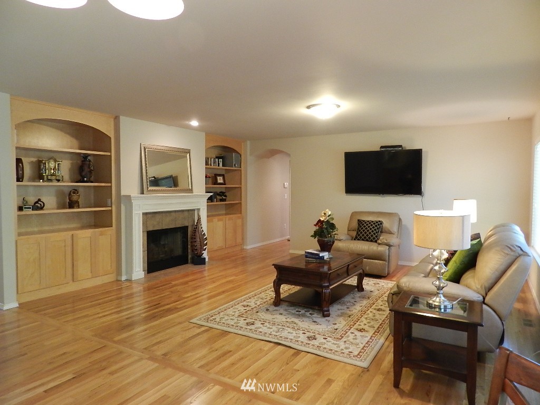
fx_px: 359
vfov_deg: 58.9
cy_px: 202
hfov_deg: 73.9
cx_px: 270
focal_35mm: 23
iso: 400
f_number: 3.4
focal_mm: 4
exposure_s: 1/15
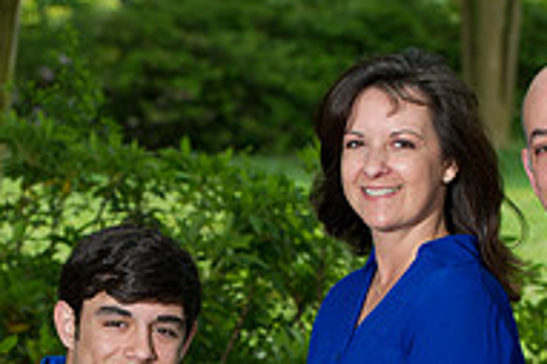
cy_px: 404
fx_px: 4372
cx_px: 163
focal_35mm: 288
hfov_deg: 7.2
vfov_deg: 4.8
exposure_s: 1/200
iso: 320
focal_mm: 95
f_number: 4.5
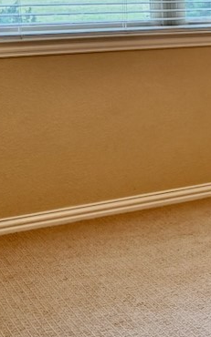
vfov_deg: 23.2
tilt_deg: -6.5
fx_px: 810
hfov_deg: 13.0
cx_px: 412
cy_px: 65
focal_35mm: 88
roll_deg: +0.6
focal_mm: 6.76
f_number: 1.78
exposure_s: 1/120
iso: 160
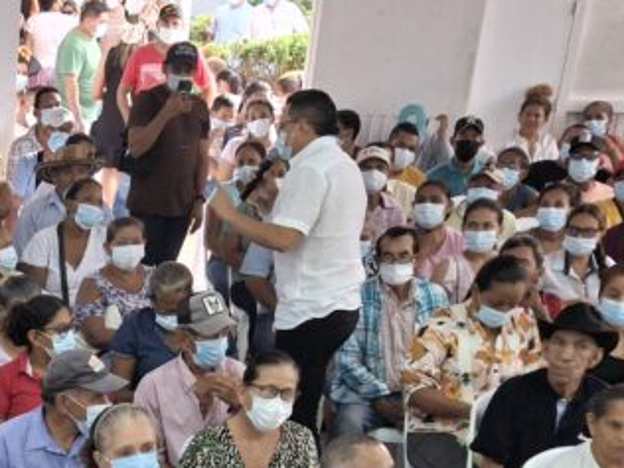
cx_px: -103
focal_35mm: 81
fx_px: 1460
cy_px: 648
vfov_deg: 16.9
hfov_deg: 22.4
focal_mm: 4.69
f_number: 1.8
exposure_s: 1/120
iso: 125
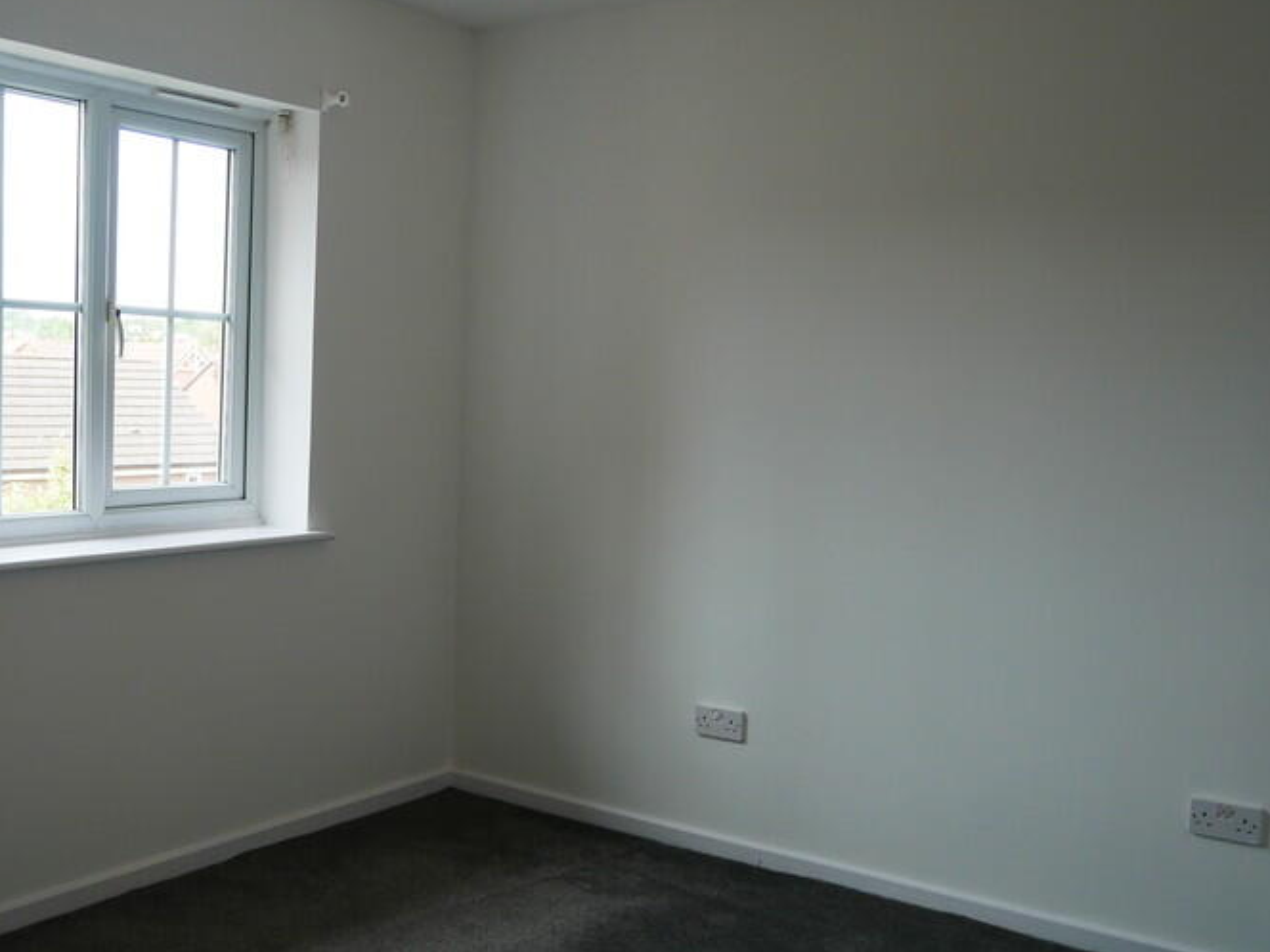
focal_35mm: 37
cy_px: 512
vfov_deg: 38.6
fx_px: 1357
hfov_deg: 48.7
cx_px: 365
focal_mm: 12
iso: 200
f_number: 4
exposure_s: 1/160
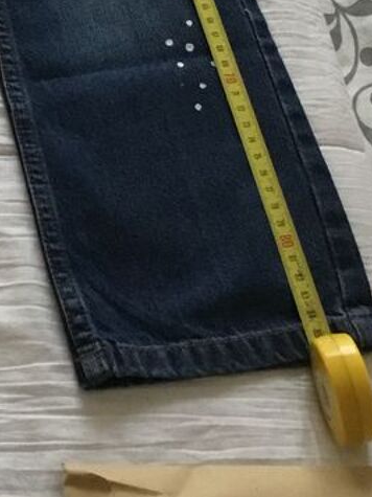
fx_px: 1247
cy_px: 13
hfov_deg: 16.3
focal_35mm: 87
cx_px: -65
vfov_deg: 21.8
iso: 200
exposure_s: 1/25
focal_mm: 3.3
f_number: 2.4
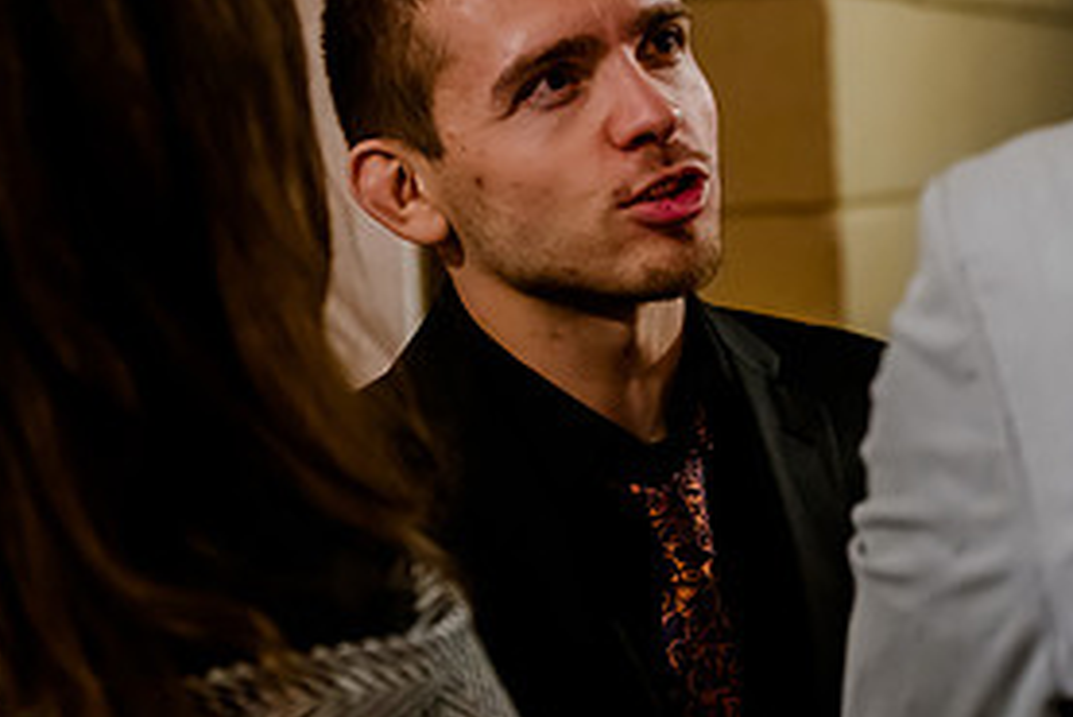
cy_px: 277
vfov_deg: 9.9
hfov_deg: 14.8
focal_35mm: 138
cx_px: 720
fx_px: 4115
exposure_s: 1/160
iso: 5000
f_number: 2.8
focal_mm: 66
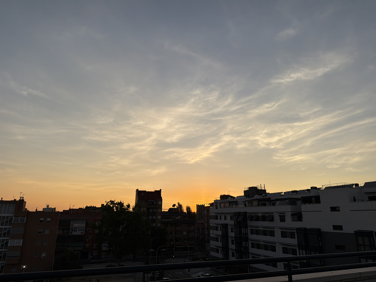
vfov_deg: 56.8
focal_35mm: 24
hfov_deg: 71.6
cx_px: 188
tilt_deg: +15.2
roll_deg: -0.2
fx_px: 261
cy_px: 141
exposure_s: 1/2370
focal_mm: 6.76
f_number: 1.78
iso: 80
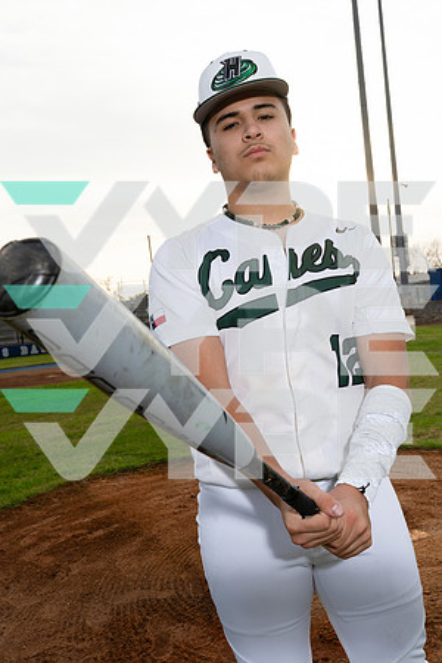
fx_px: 681
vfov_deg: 51.9
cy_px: 332
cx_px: 221
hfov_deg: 35.9
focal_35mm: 37
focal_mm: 37
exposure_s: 1/250
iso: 250
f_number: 10
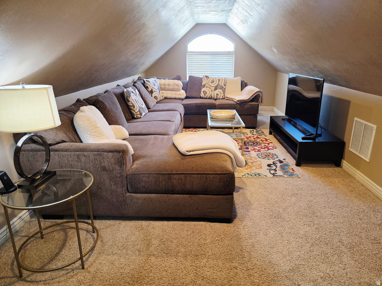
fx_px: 254
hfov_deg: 73.9
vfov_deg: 58.9
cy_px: 143
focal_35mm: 23
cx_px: 191
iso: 320
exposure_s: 1/120
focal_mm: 6.3
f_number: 1.7
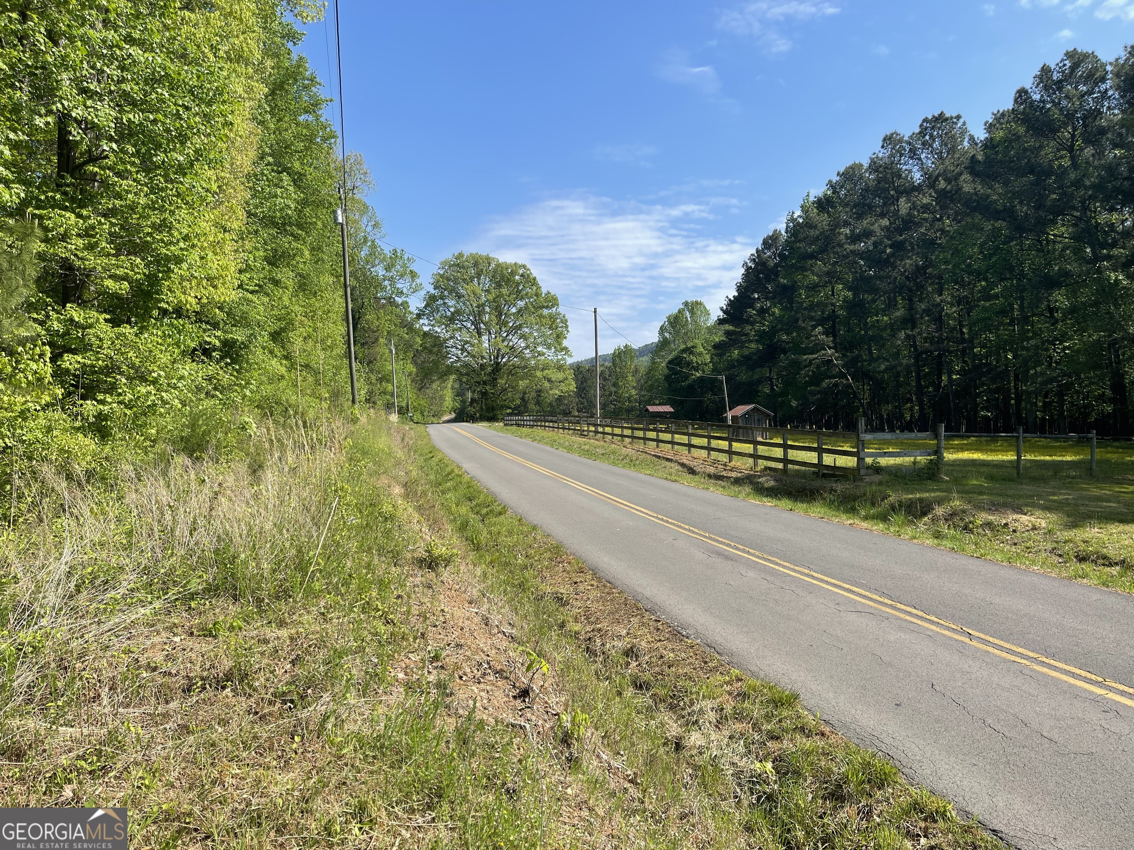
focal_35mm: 26
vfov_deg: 53.1
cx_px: 567
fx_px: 852
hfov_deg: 67.3
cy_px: 425
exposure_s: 1/2247
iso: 32
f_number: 1.6
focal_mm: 5.1
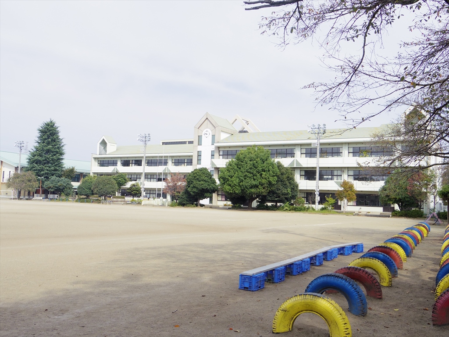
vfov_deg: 41.8
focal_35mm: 34
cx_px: 224
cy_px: 168
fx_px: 441
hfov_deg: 54.0
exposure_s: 1/800
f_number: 4
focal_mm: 7.5
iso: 200
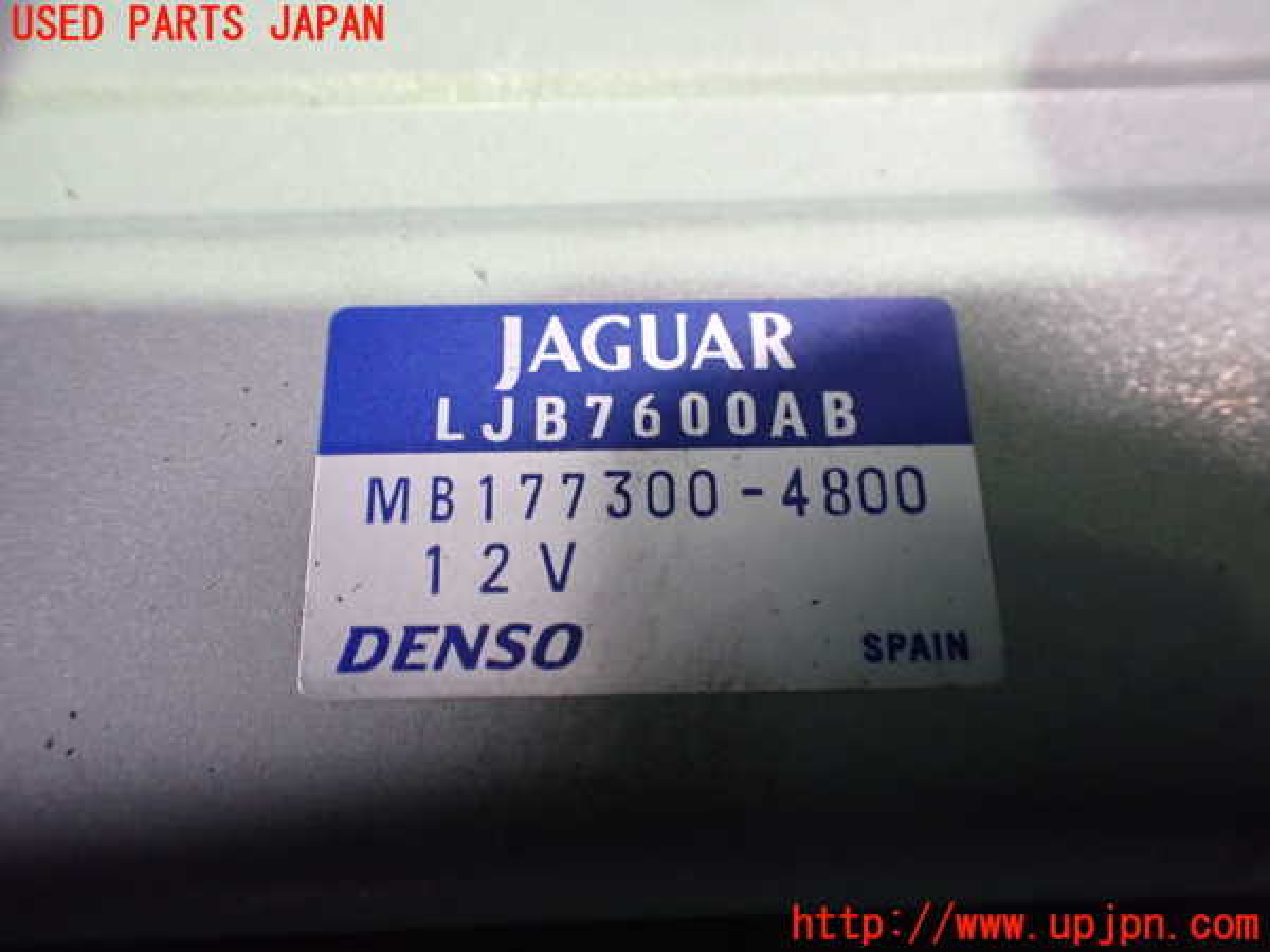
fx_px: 1101
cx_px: 635
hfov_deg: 60.0
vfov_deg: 46.8
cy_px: 476
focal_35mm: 30
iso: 800
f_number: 2.3
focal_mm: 5.4
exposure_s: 1/30
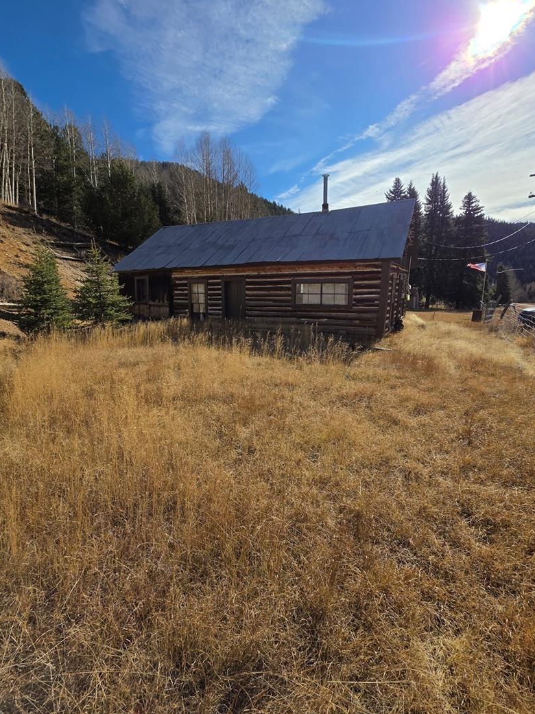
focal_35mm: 15
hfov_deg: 81.7
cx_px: 270
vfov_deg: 98.1
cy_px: 345
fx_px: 309
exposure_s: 1/3300
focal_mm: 2.2
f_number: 1.9
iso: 40
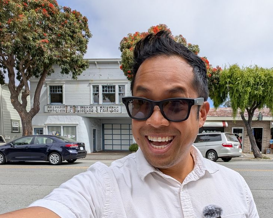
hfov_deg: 59.7
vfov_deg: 48.3
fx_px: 234
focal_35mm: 29
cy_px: 160
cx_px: 170
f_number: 2.2
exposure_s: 1/1721
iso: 55
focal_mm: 2.71
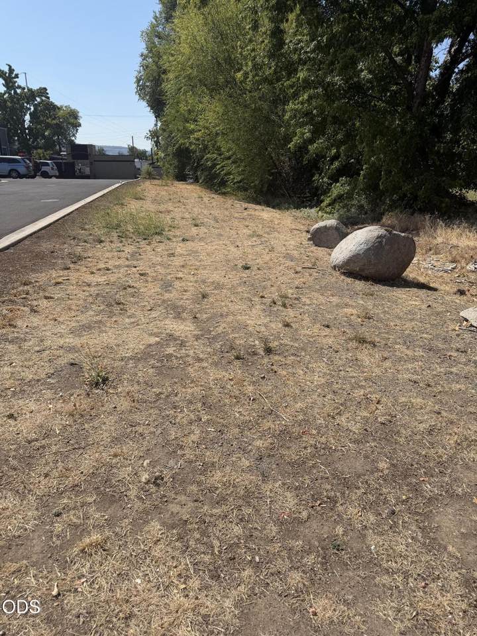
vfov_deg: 71.6
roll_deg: +0.1
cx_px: 238
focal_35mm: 24
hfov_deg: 56.8
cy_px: 318
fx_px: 441
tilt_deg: -19.1
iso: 80
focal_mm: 6.76
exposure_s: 1/5714
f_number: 1.78
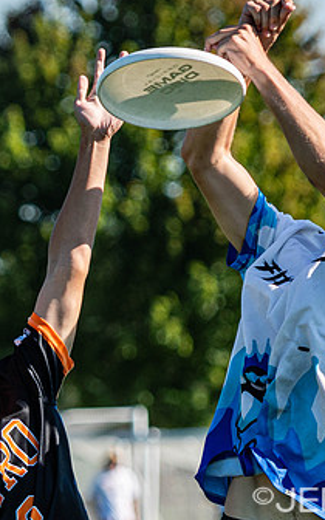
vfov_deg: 4.8
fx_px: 6151
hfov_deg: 3.0
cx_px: 212
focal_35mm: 434
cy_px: 159
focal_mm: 112
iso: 100
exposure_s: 1/2000
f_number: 3.2
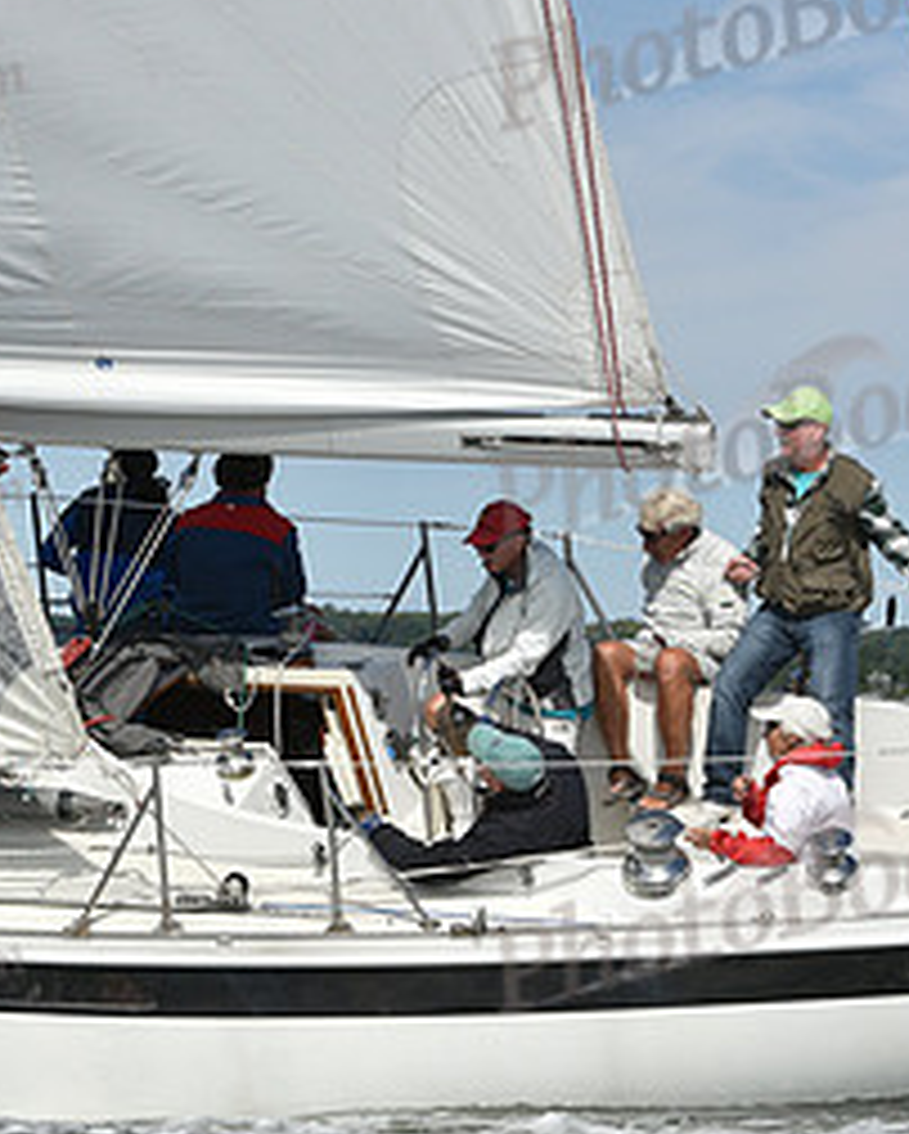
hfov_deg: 10.2
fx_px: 5072
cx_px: 261
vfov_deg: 12.7
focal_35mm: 151
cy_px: 727
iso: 320
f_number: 11
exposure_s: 1/1000
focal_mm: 70
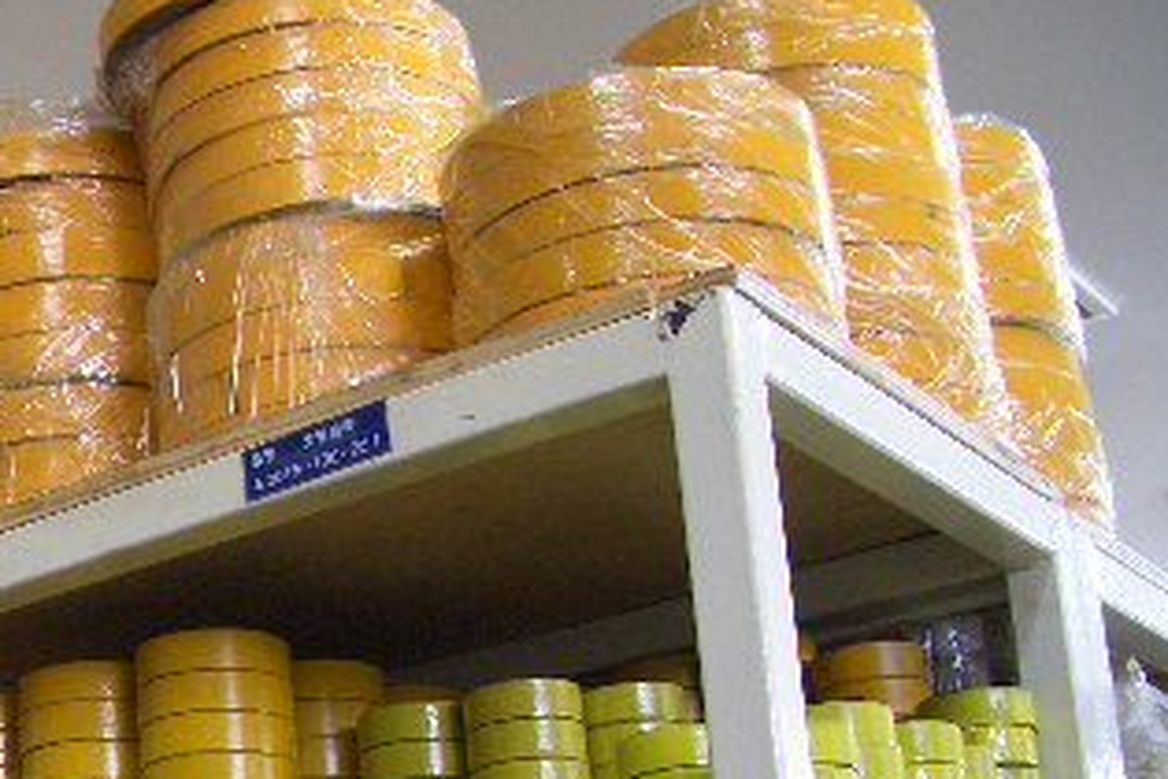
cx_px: 0
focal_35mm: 74
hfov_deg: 25.9
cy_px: 824
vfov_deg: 17.9
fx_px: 2401
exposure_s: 1/20
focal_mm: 5.8
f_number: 2.6
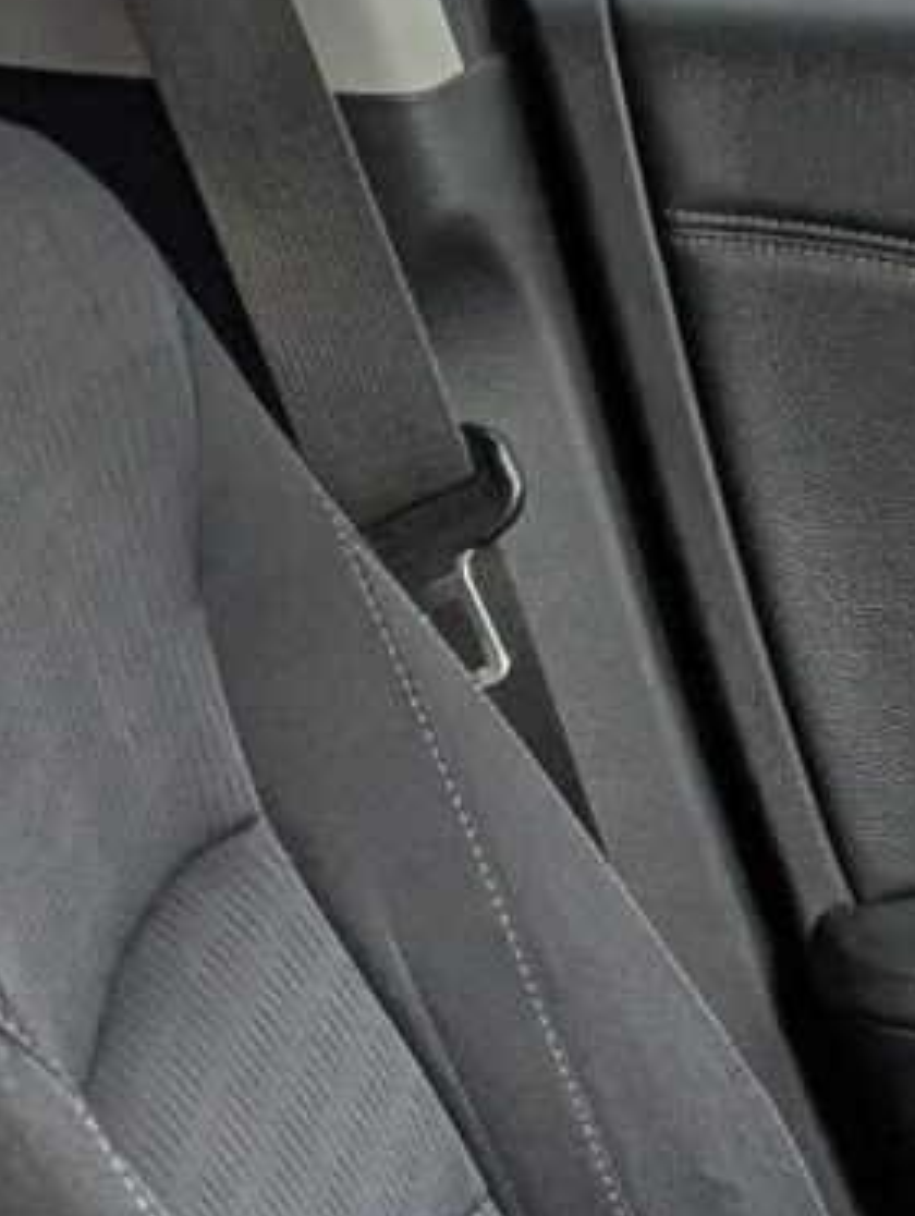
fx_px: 5802
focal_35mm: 165
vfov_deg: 11.6
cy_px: 1621
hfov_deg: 8.8
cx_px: 1418
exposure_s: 1/495
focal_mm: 6.9
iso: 100
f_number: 1.68
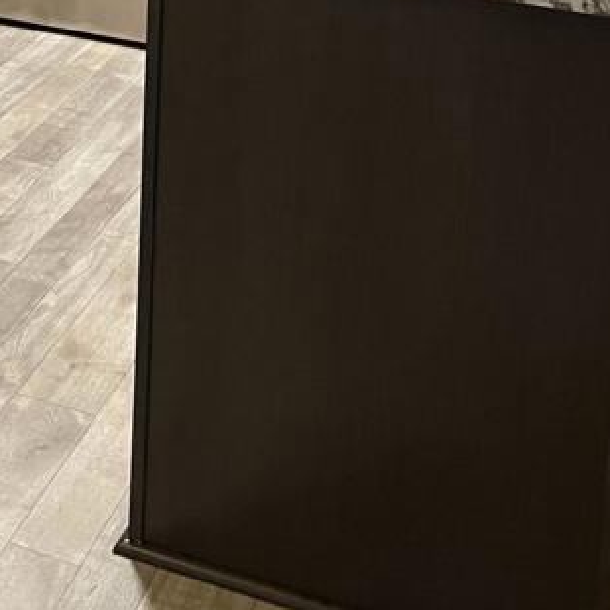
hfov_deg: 21.6
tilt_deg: -9.2
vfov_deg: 20.3
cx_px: -51
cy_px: -238
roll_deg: -1.6
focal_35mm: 76
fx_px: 1515
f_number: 1.5
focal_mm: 5.7
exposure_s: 1/60
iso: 320
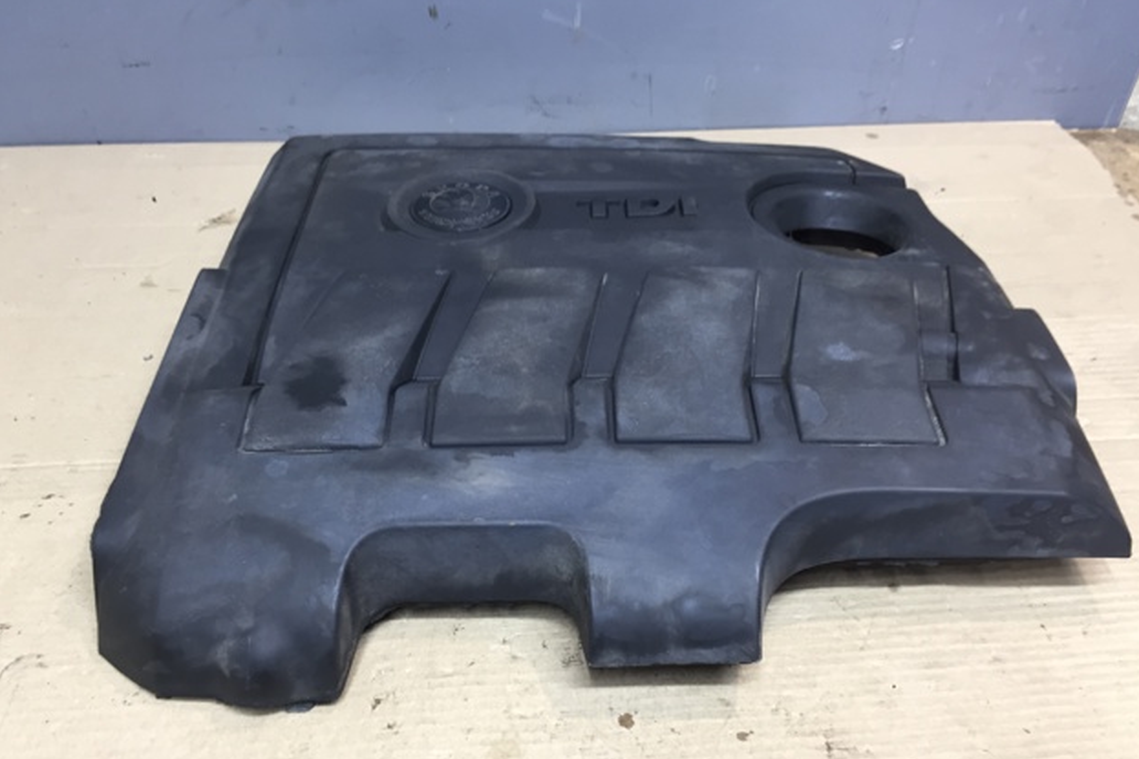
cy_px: 419
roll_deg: -2.4
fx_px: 980
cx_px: 567
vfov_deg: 42.3
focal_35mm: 31
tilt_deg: -39.7
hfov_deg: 60.3
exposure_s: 1/33
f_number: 2.2
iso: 100
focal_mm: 4.15
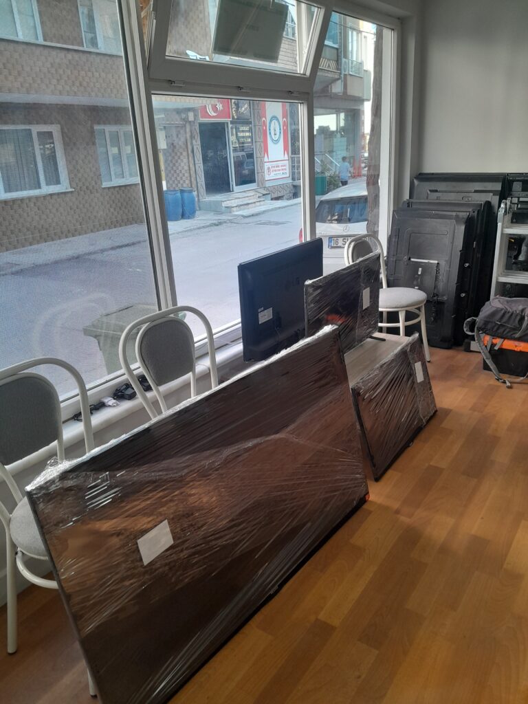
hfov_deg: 53.1
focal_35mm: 26
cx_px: 264
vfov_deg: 67.3
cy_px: 352
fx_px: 529
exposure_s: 1/60
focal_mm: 3.98
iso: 100
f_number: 1.8
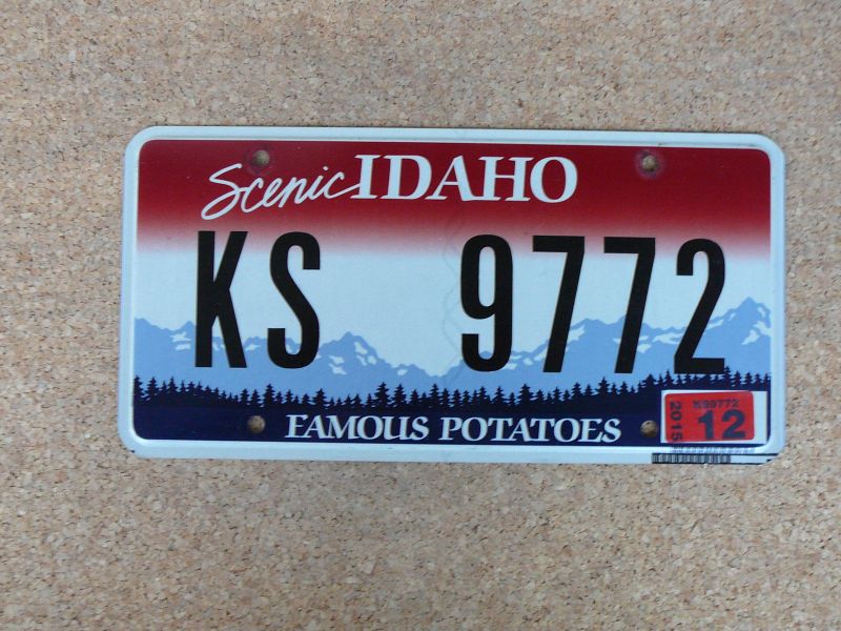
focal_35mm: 41
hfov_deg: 45.8
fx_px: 996
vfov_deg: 35.1
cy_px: 316
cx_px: 420
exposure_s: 1/13
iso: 200
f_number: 3.1
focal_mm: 6.1
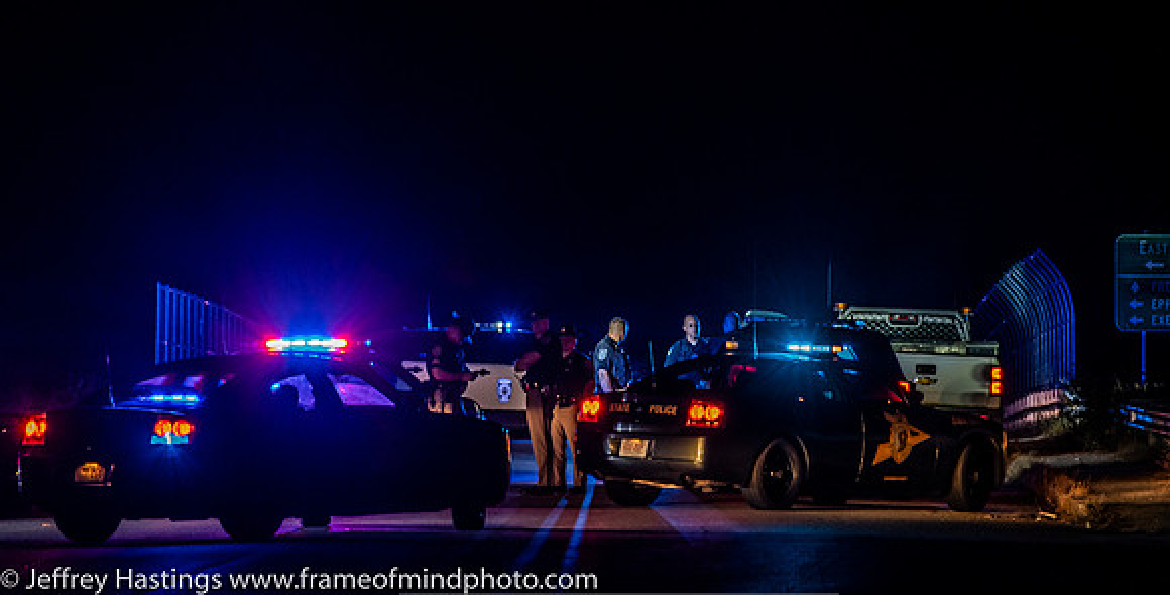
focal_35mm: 283
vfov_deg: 4.0
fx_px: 8588
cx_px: 567
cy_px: 318
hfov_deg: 7.8
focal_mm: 165
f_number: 5.3
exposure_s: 1/40
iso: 2000
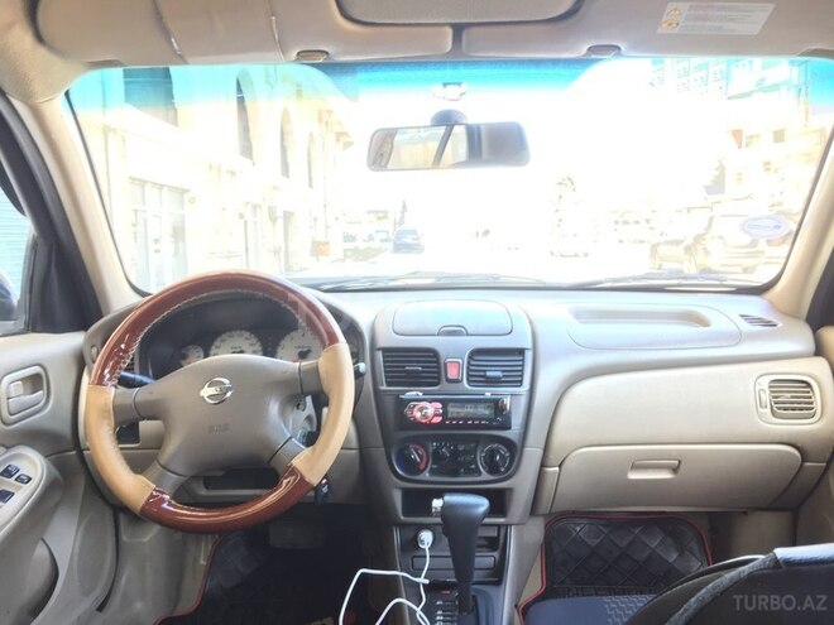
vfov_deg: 48.2
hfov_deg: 61.7
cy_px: 312
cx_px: 417
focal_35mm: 29
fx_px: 699
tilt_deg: -6.5
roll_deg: +0.8
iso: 64
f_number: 2.2
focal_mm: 4.15
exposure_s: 1/33
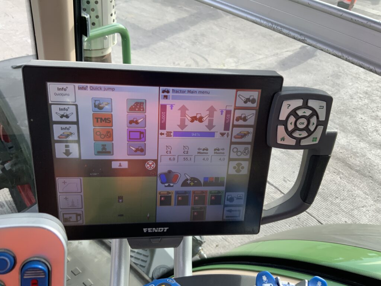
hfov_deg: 61.7
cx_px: 190
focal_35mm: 29
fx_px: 319
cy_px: 143
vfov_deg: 48.2
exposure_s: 1/246
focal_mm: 3
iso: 16
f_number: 1.8
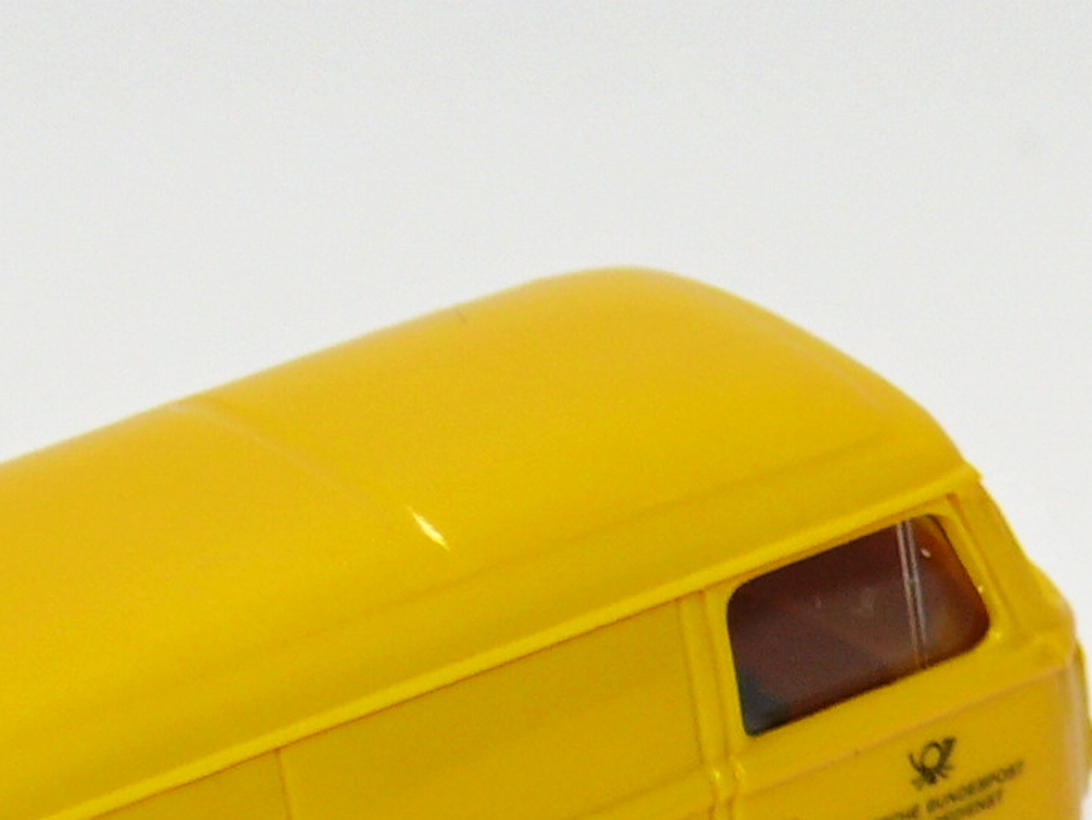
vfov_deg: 4.5
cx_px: 281
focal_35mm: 329
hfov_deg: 6.0
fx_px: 10382
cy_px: 810
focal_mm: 18
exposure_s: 1/30
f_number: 4
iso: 100
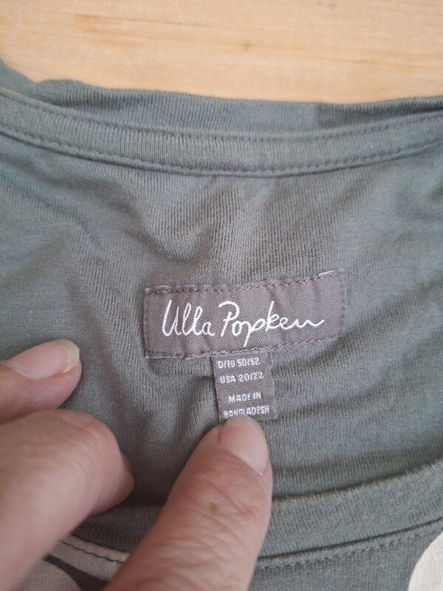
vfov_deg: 73.9
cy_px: 296
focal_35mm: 23
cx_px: 222
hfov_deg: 58.9
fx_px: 392
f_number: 1.8
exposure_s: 1/33
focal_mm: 5.54
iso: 320
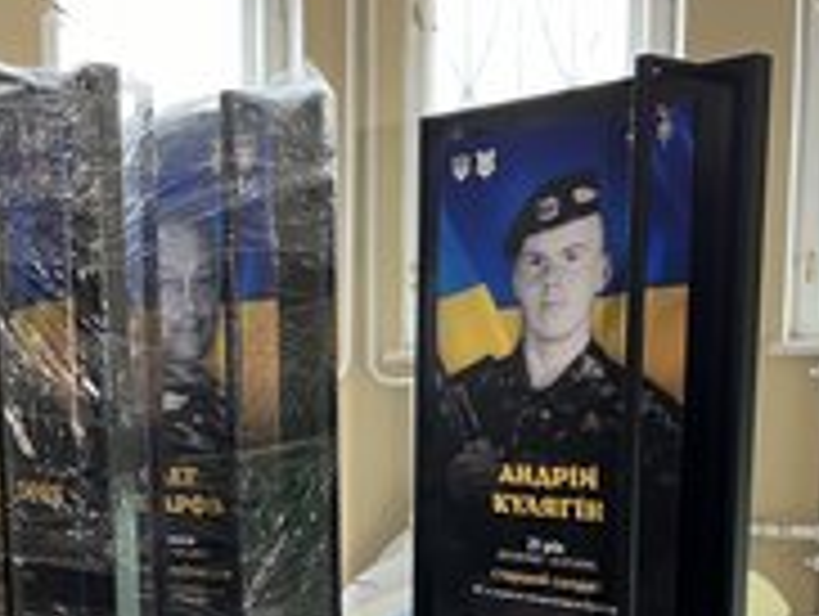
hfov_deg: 32.2
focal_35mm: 57
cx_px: 90
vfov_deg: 25.1
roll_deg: +1.1
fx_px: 1350
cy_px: 526
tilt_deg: -8.0
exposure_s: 1/60
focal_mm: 5.1
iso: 320
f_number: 1.6
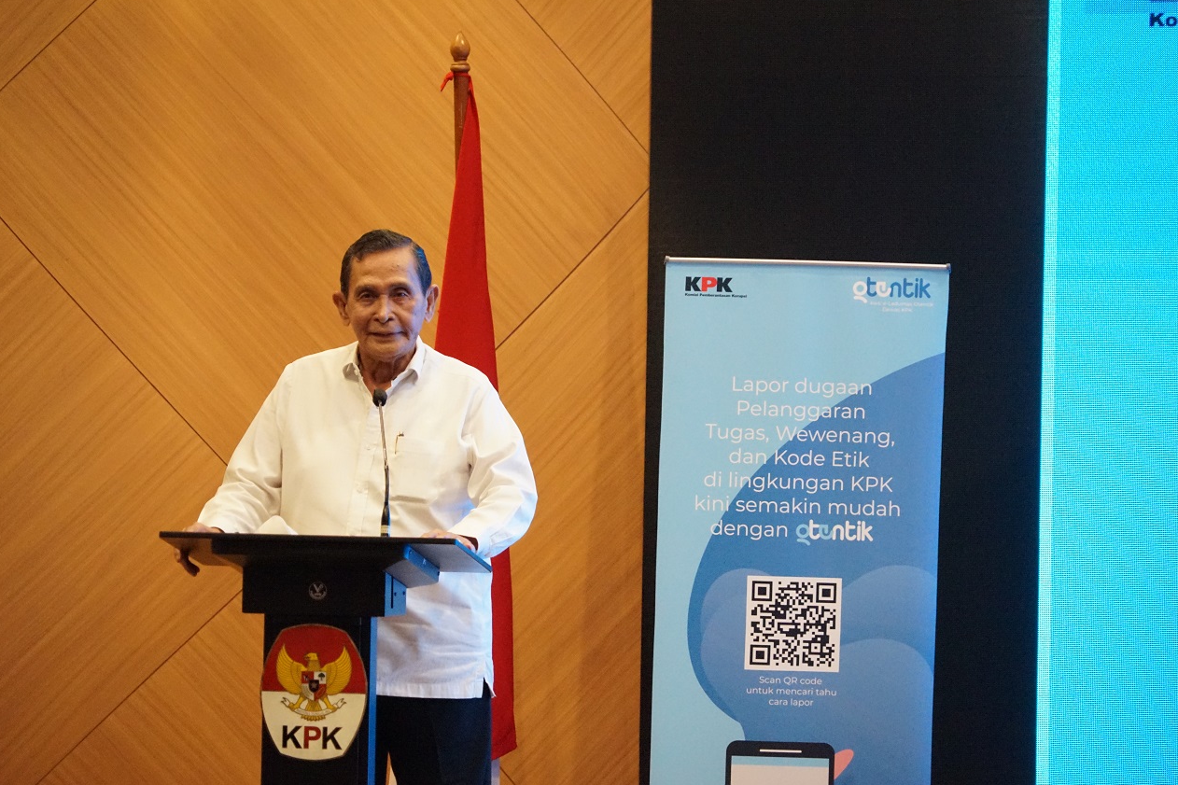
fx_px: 7034
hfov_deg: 9.6
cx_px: 586
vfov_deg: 6.4
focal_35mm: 215
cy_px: 393
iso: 10000
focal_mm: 212
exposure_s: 1/160
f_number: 6.3
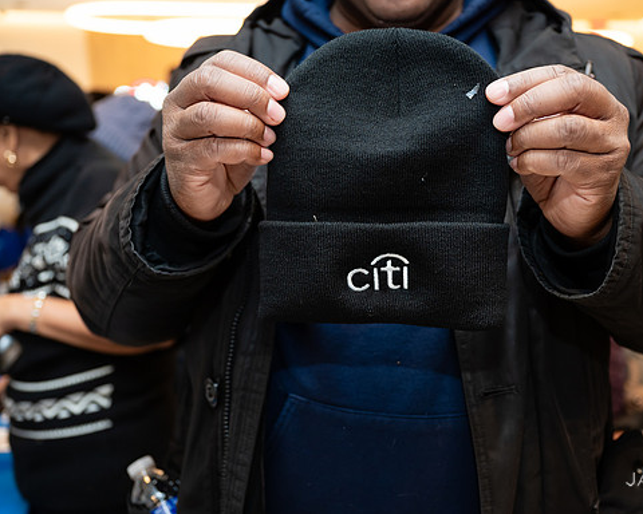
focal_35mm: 38
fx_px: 723
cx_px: 366
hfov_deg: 47.8
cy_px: 256
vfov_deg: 39.2
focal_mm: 33
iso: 320
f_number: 3.2
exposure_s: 1/160
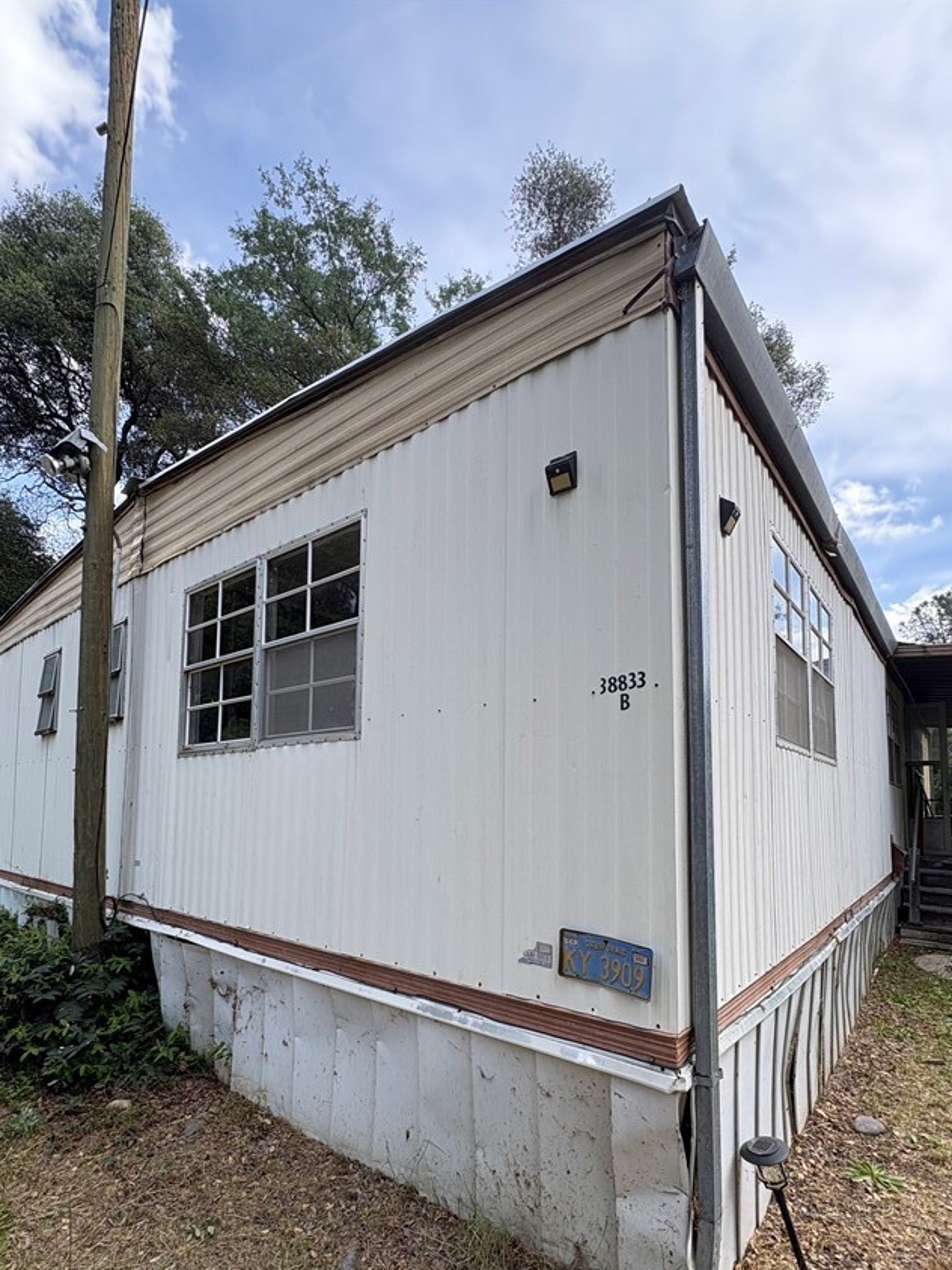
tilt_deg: +4.2
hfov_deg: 74.6
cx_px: 440
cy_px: 767
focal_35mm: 17
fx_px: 624
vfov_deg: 89.8
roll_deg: -0.6
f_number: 2.2
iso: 40
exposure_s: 1/453
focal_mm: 2.22
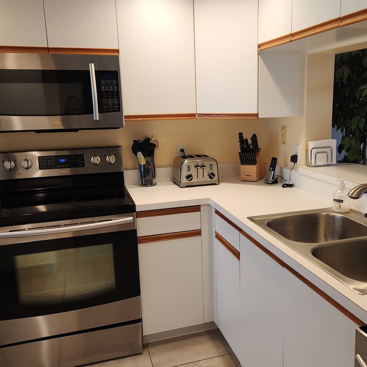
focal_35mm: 33
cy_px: 182
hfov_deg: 49.6
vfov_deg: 49.7
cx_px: 208
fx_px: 396
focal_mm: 5.4
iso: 100
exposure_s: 1/120
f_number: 1.8
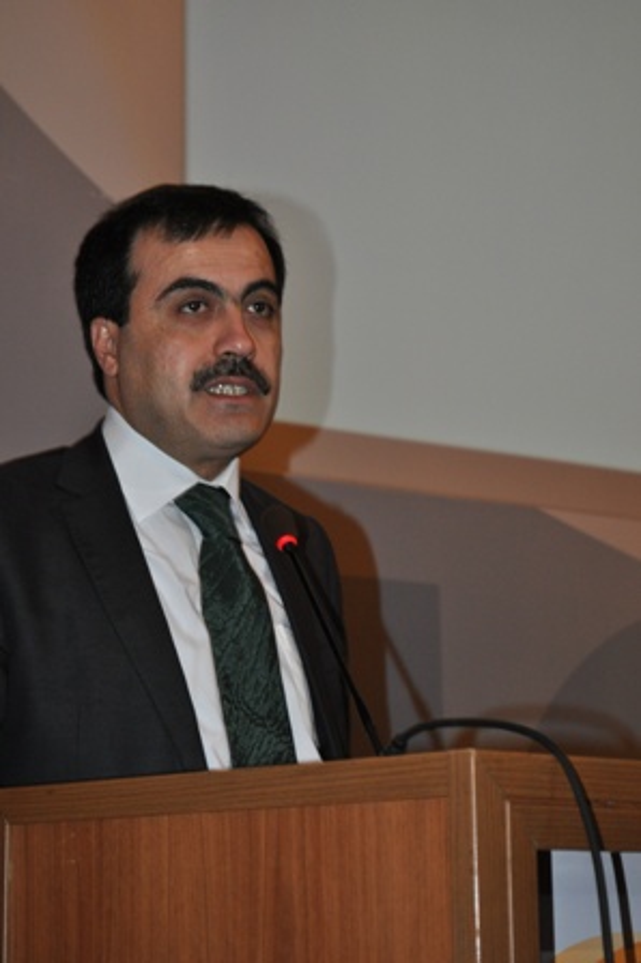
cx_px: 320
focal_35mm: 82
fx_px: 2207
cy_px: 482
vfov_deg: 24.6
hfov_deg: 16.5
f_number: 5.6
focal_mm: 55
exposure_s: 1/60
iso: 800
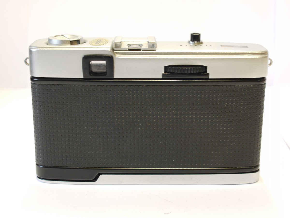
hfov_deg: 32.2
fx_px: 503
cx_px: 145
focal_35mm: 60
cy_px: 109
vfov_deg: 24.4
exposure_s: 1/8
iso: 400
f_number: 8
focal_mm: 30
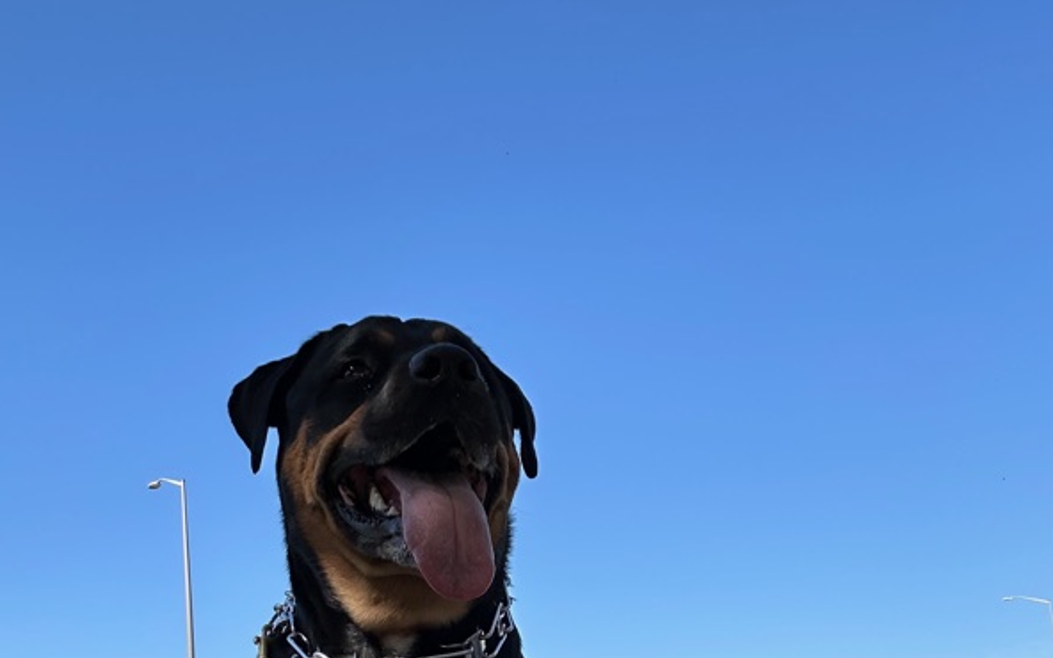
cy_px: 681
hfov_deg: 46.2
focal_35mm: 43
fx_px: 1234
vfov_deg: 27.8
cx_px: 532
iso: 25
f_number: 1.9
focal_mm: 2.69
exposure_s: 1/1058
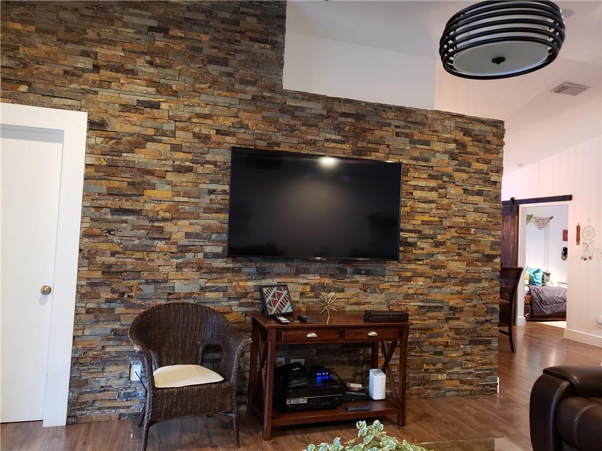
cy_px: 226
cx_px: 301
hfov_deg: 67.3
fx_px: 452
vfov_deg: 53.1
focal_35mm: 26
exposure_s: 1/15
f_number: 1.5
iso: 250
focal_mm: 4.3
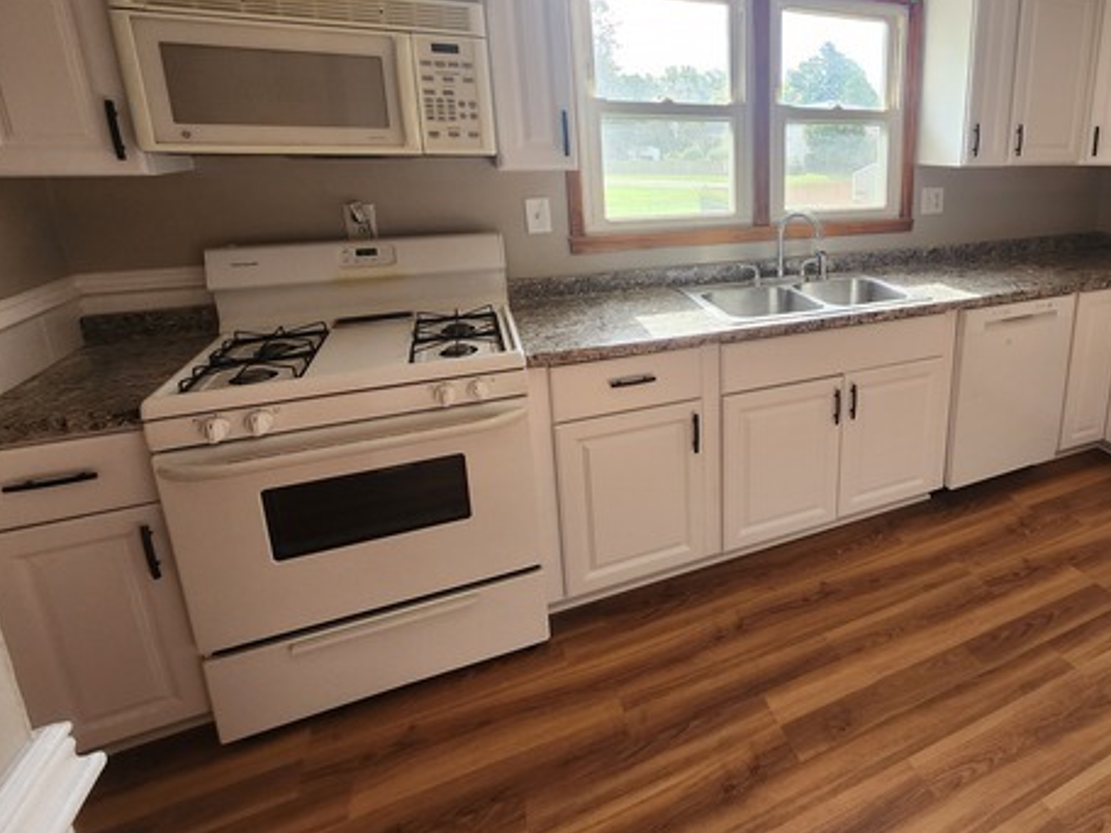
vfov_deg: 66.9
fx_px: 610
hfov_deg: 79.7
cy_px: 283
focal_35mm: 19
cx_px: 800
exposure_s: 1/60
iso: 64
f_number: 2.2
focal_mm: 1.74
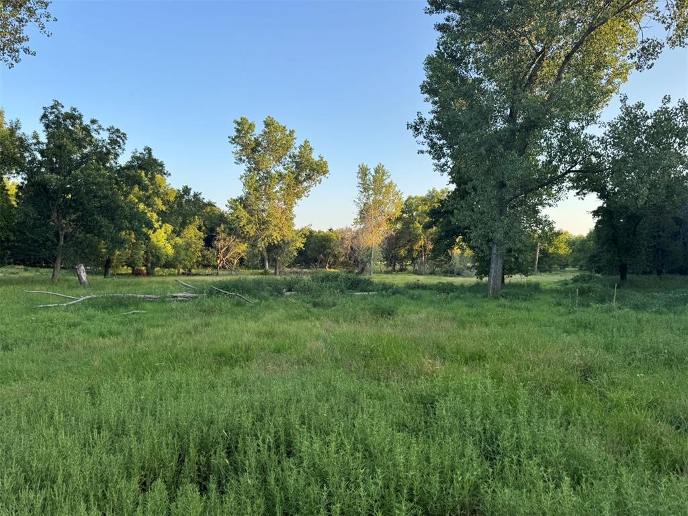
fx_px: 477
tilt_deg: -0.6
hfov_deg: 71.6
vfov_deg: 56.8
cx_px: 344
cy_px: 258
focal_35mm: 24
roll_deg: -1.3
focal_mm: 6.76
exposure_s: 1/888
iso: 80
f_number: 1.78
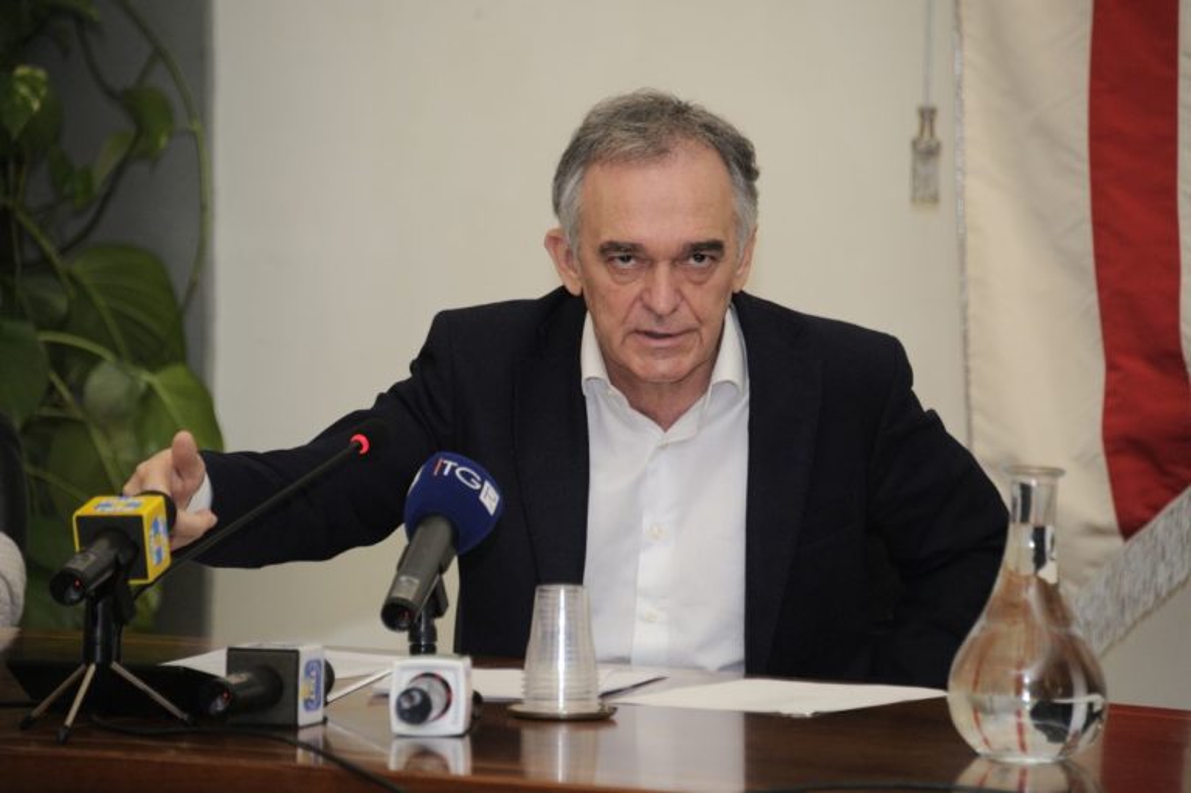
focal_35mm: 300
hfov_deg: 6.9
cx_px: 596
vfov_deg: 4.6
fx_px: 9918
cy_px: 396
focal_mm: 300
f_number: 5.6
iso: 800
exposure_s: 1/160
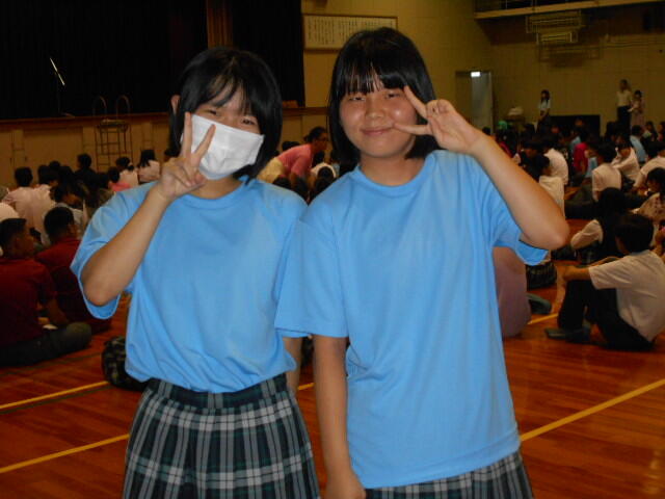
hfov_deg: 33.2
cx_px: 332
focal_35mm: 58
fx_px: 1114
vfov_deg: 25.2
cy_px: 250
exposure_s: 1/60
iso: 500
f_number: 4.9
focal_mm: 10
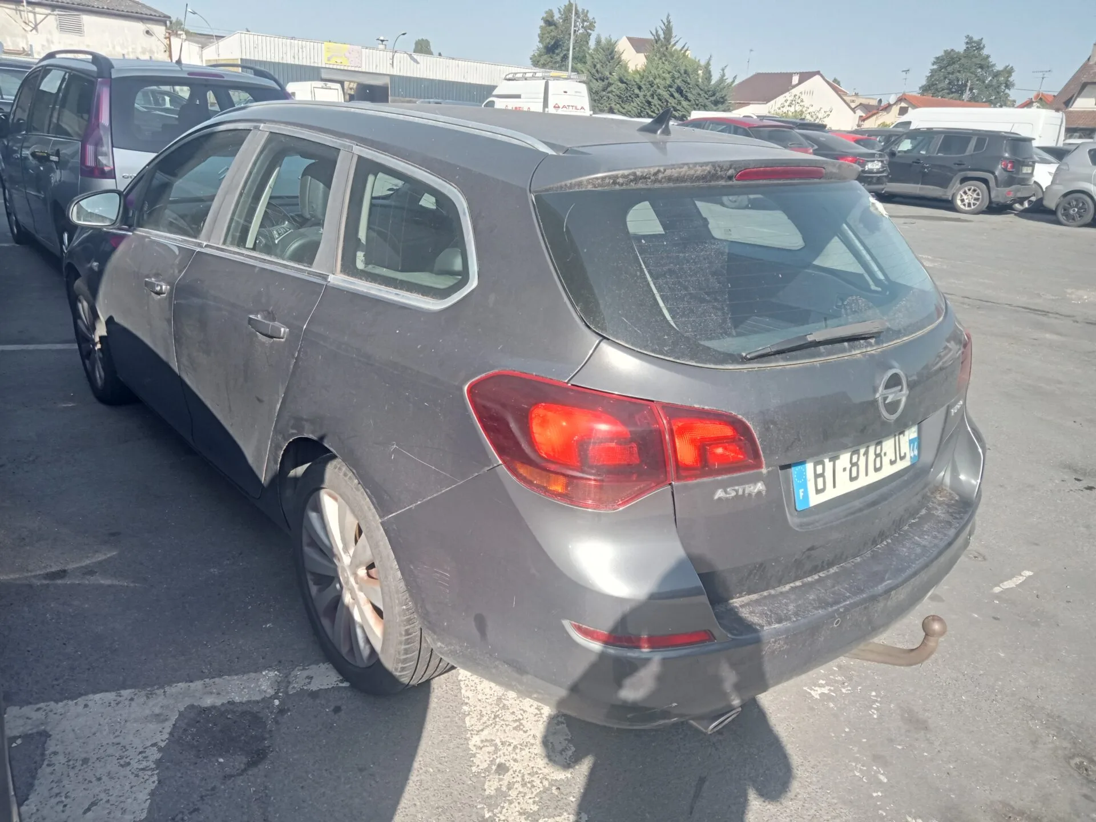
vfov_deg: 49.7
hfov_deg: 63.4
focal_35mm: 28
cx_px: 548
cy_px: 411
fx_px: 887
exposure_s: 1/219
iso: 100
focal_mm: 3.46
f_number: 2.2
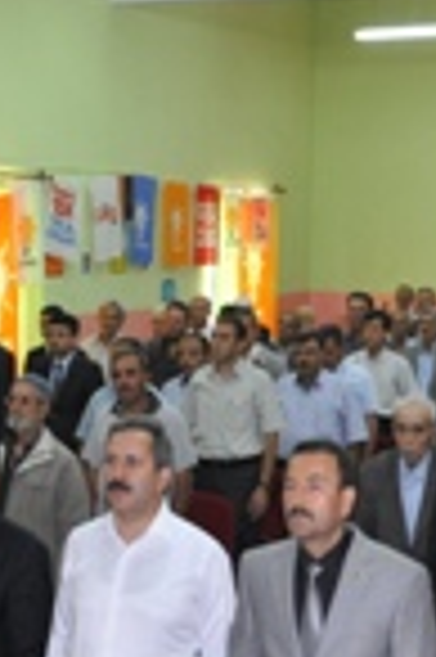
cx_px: 126
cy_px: 369
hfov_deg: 16.4
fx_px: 1511
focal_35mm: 83
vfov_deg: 24.5
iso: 800
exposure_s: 1/60
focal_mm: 18
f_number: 3.5
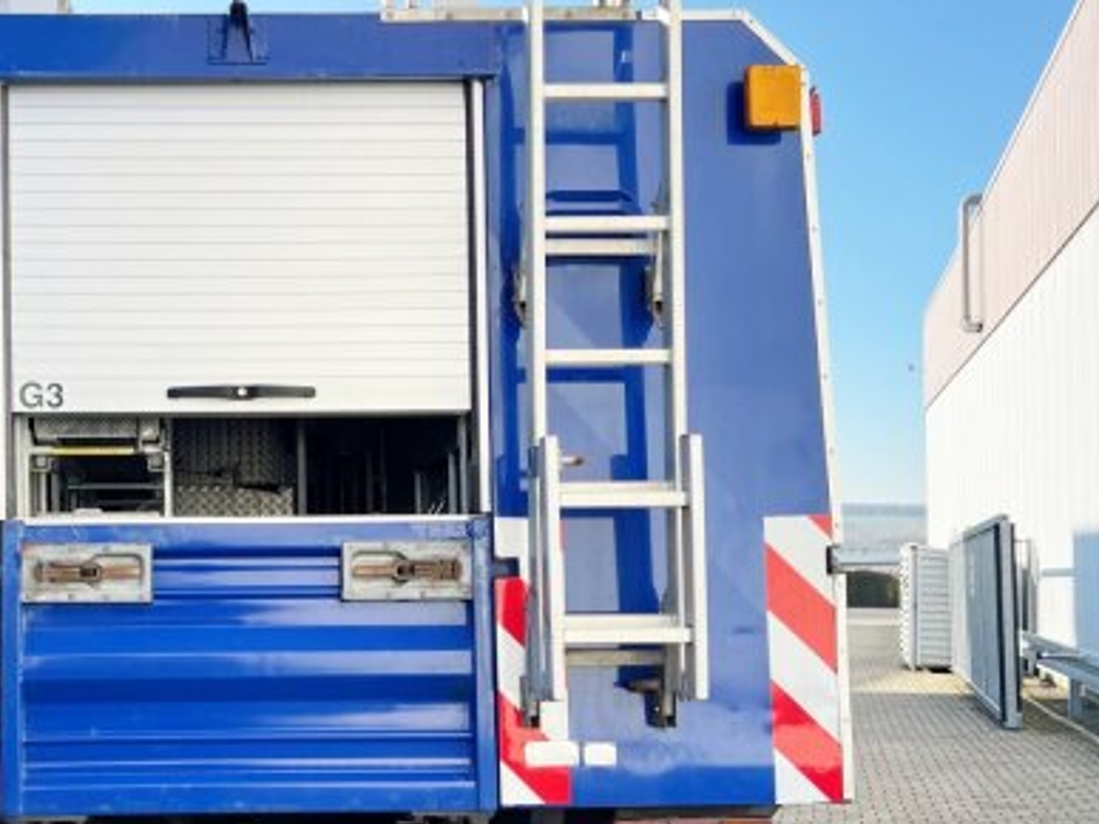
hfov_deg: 41.8
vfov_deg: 33.4
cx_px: 204
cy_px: 520
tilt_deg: +3.4
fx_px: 1365
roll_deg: +0.4
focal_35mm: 43
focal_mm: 5.7
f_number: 1.5
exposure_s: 1/1698
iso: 50
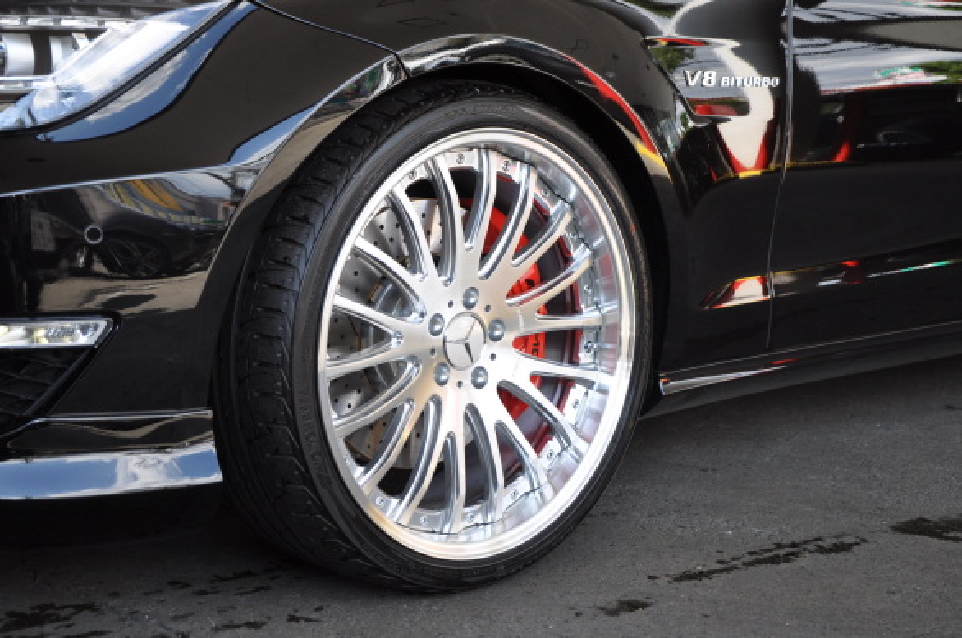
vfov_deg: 22.6
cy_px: 319
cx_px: 481
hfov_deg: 33.4
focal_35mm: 60
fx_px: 1601
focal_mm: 40
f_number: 5.6
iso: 500
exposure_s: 1/250
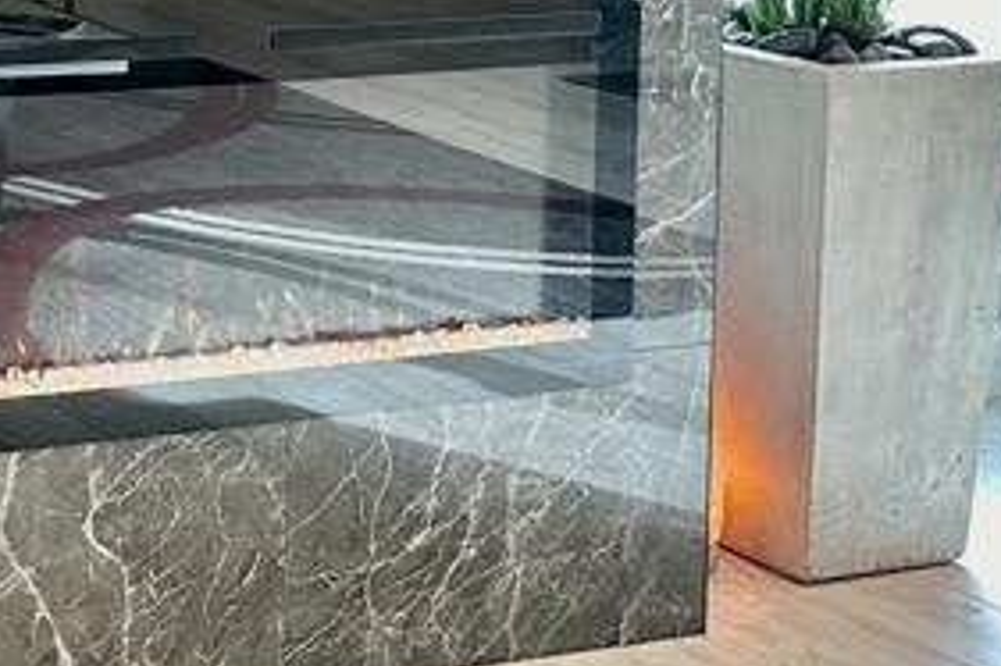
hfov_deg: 18.8
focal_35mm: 91
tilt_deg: -1.3
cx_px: -631
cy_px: -378
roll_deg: -0.1
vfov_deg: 13.9
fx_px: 2529
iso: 200
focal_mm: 6.86
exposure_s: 1/60
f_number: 1.78
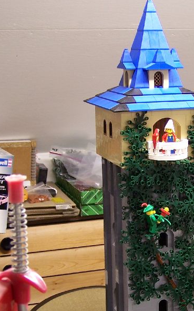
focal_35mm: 79
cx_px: 162
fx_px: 669
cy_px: 215
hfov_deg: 16.4
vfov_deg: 26.0
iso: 80
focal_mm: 7.1
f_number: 2.9
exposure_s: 1/4
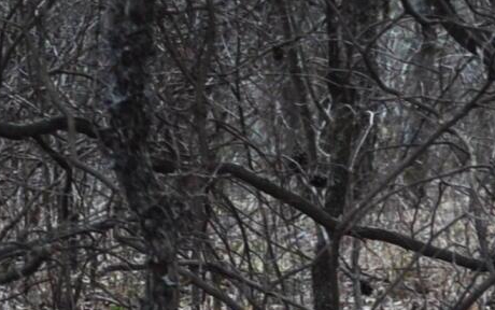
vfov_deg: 2.4
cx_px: 1226
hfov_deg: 3.8
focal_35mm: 547
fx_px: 7387
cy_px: 156
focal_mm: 55
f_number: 4
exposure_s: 1/50
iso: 200
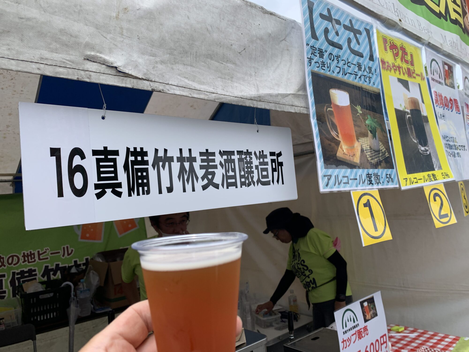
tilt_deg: +3.9
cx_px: 234
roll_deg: +6.6
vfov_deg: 53.1
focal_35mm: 26
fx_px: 352
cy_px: 176
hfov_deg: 67.3
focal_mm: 4.25
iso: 25
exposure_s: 1/1282
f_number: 1.8
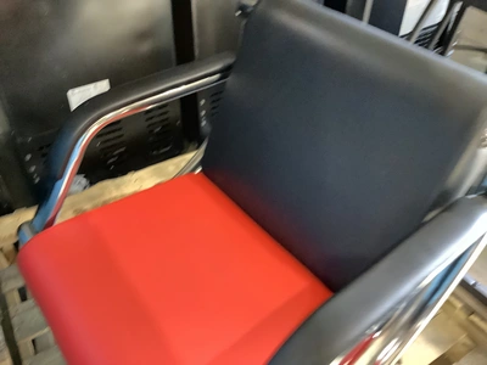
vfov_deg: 45.4
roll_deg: -2.4
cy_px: 182
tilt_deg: -41.7
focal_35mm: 31
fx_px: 436
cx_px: 244
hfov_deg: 58.4
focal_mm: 3.3
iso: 320
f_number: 2.4
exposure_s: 1/40
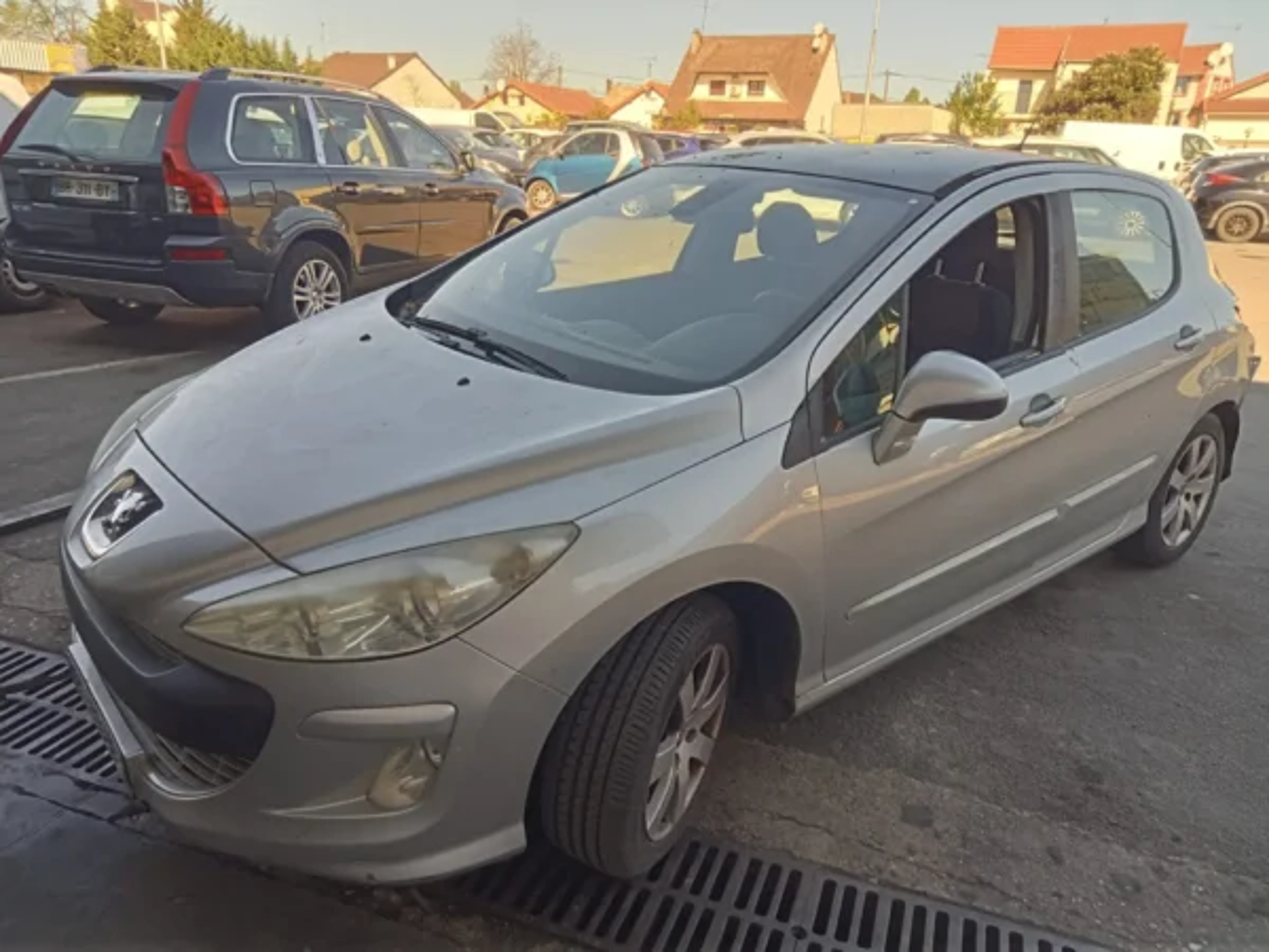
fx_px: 1026
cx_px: 634
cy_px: 476
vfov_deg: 49.7
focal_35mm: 28
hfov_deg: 63.4
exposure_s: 1/251
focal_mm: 3.46
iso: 100
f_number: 2.2
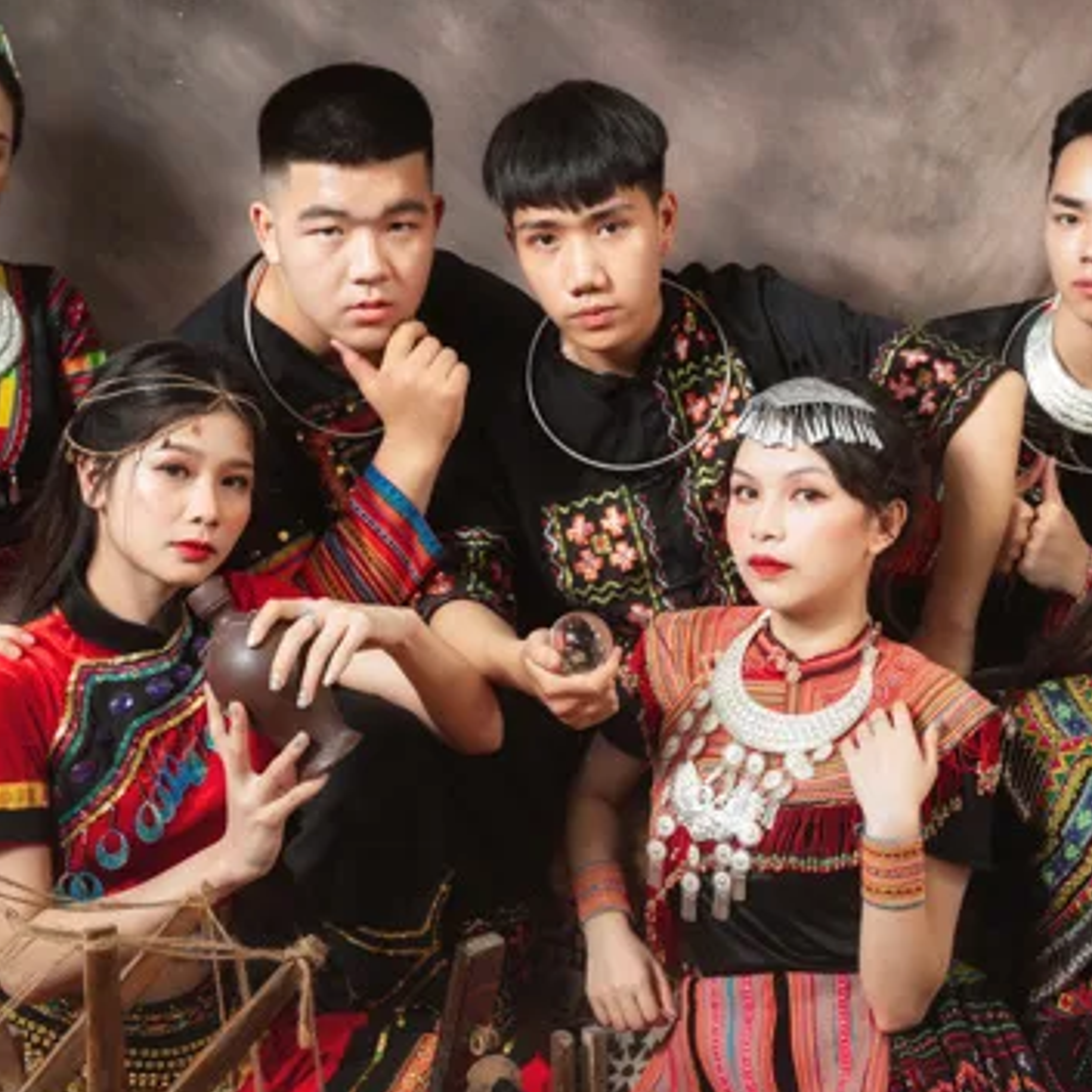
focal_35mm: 59
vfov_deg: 29.1
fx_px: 2106
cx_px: 684
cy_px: 592
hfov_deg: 29.0
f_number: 4
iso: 400
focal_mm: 35
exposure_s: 1/60
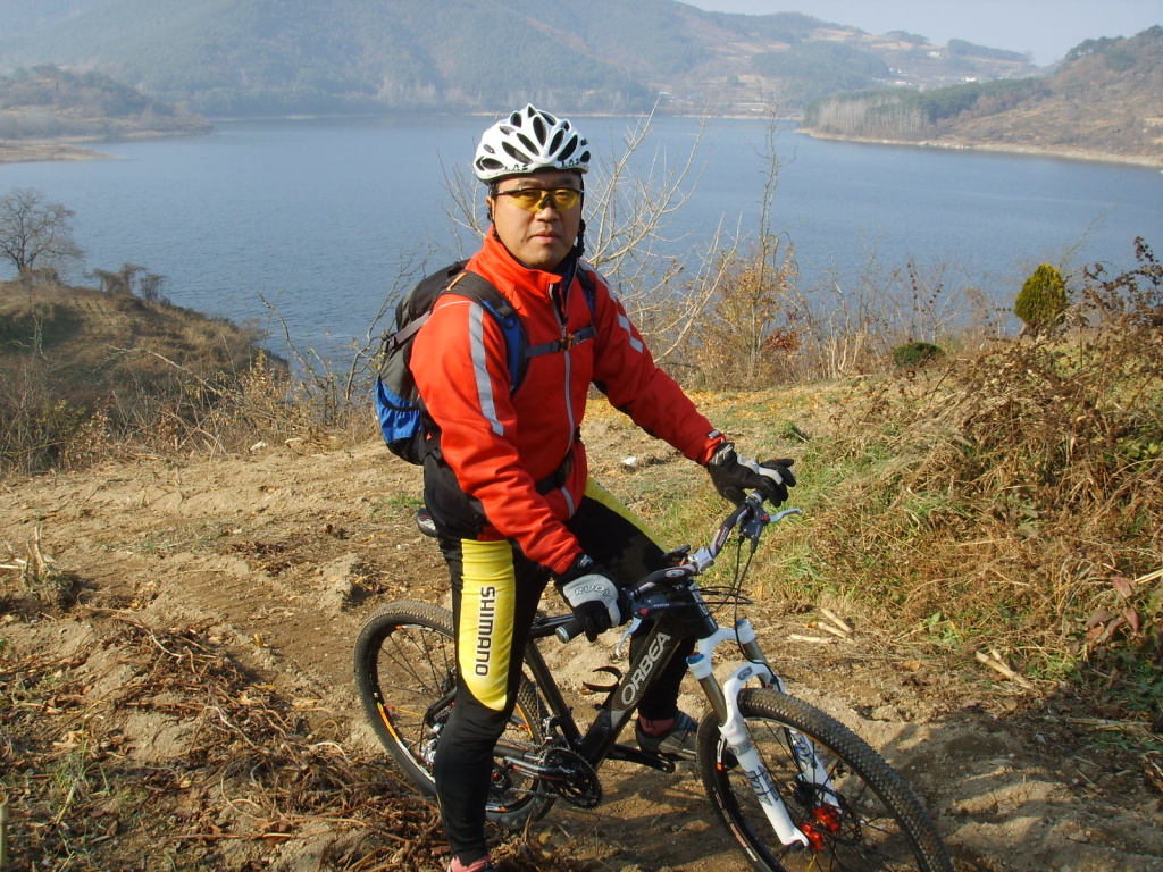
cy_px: 436
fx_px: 1310
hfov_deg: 47.9
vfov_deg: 36.8
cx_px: 582
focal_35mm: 39
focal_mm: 6.6
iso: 50
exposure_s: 1/125
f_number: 6.3
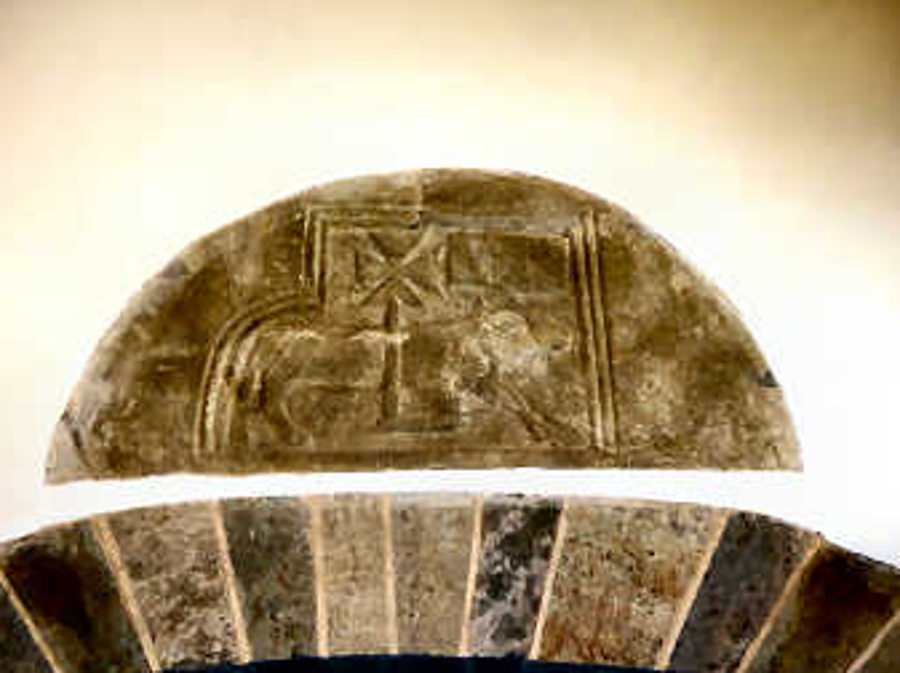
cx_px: 450
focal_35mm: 54
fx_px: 1402
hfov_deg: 35.6
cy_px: 341
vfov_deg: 27.0
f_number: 4.1
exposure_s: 1/60
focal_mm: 9
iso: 800
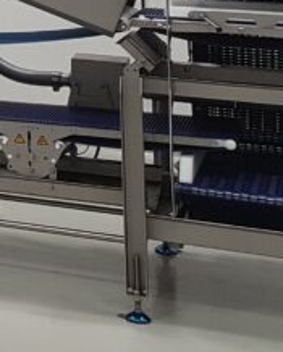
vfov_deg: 14.8
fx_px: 1243
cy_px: -203
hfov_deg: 10.7
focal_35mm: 119
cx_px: -440
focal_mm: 4.2
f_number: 1.7
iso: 50
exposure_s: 1/60
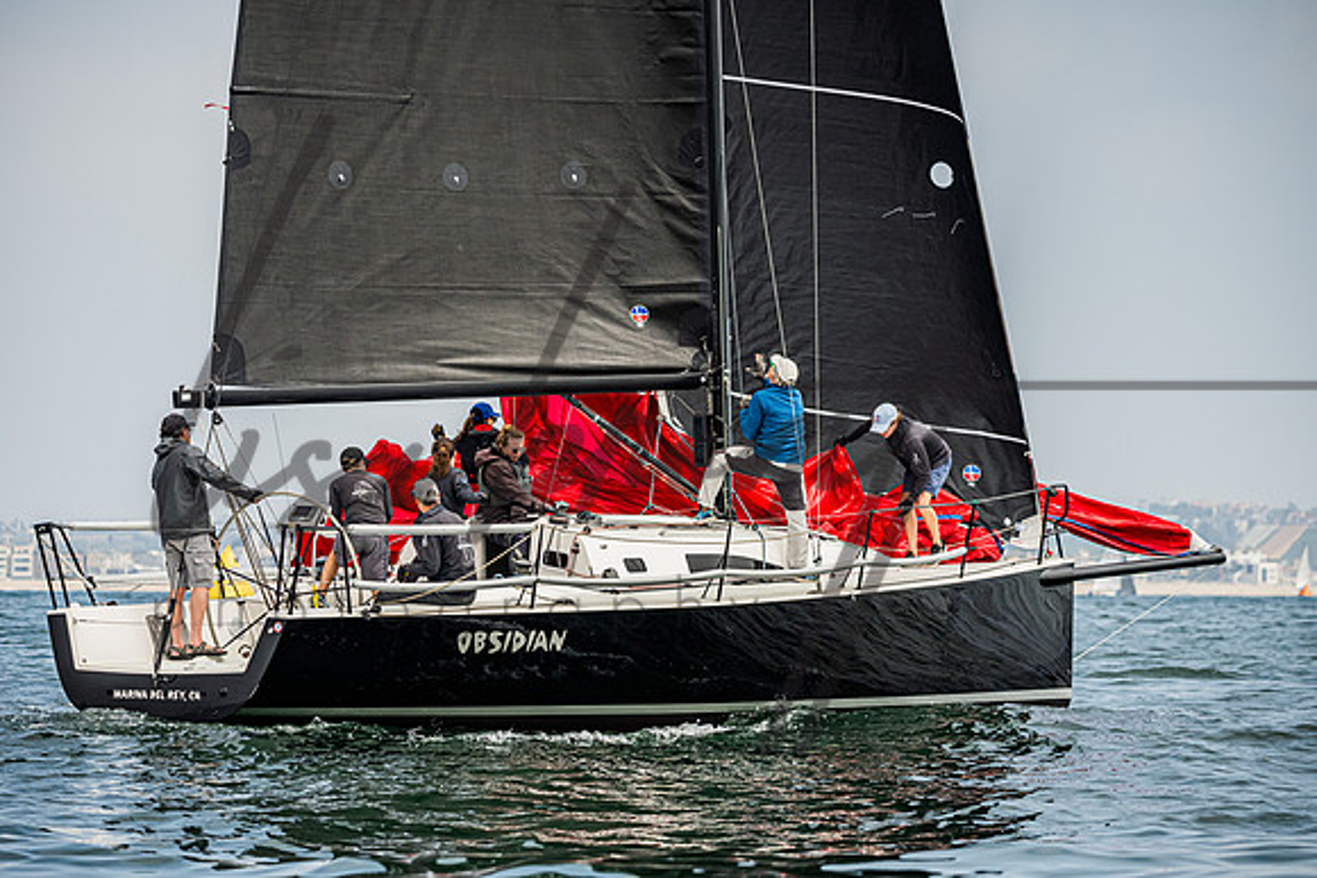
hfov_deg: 10.0
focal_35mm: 205
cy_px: 470
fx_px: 7498
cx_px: 630
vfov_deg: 6.7
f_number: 5
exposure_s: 1/4000
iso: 560
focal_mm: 185
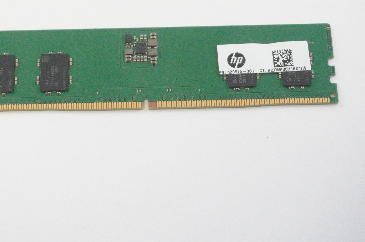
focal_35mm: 90
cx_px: 147
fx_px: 912
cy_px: 66
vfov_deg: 15.1
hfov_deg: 22.6
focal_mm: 40
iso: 5000
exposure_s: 1/250
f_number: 5.6
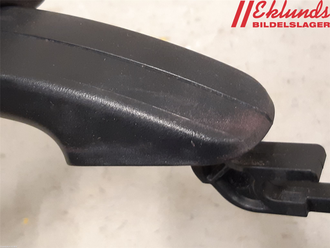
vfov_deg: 53.1
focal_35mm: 26
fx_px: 248
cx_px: 165
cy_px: 124
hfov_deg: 67.3
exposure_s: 1/25
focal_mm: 3.93
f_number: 1.7
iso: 250
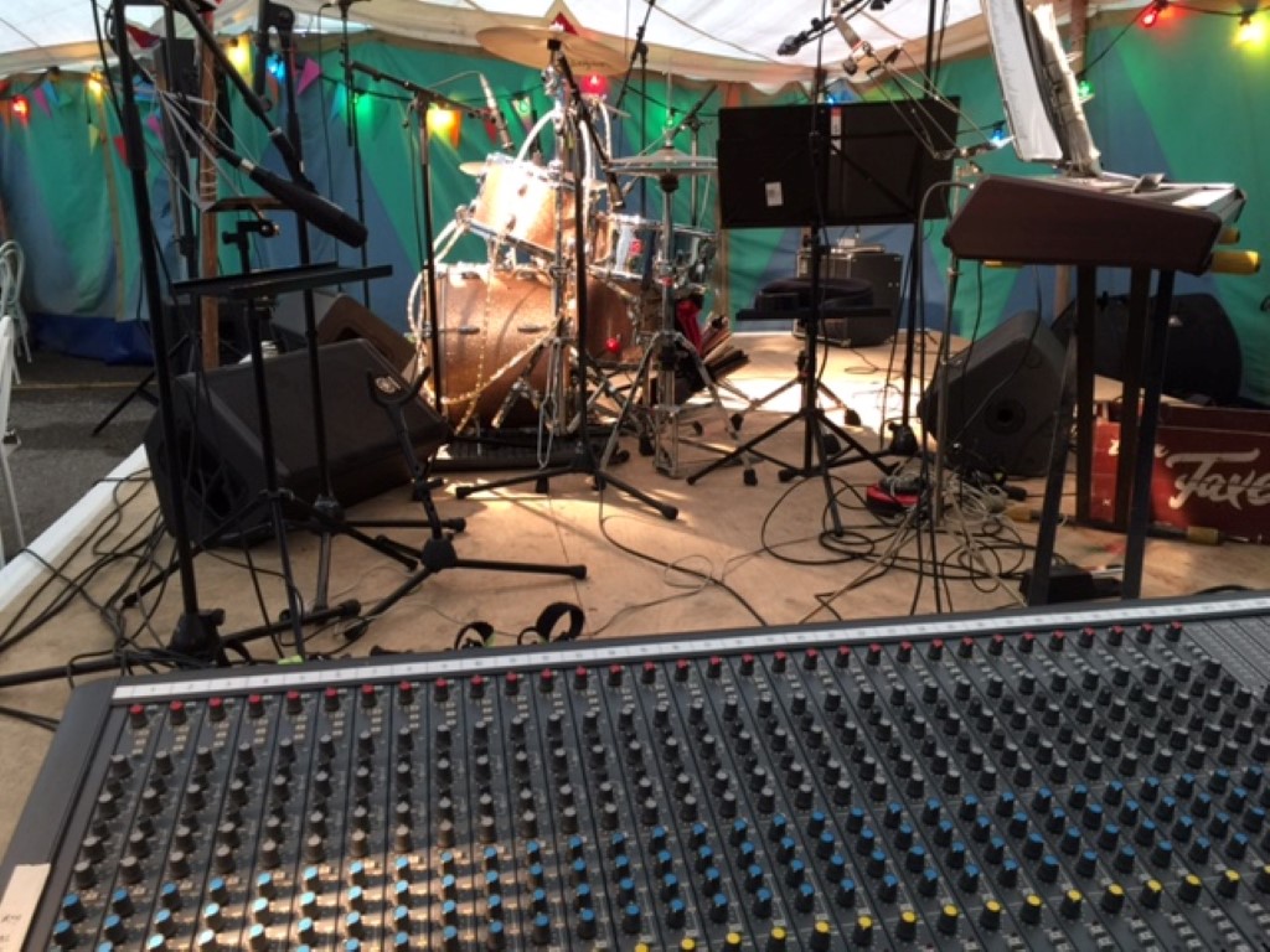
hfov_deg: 61.7
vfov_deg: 48.2
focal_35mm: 29
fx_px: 1064
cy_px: 476
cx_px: 635
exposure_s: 1/17
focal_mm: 4.15
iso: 50
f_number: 2.2
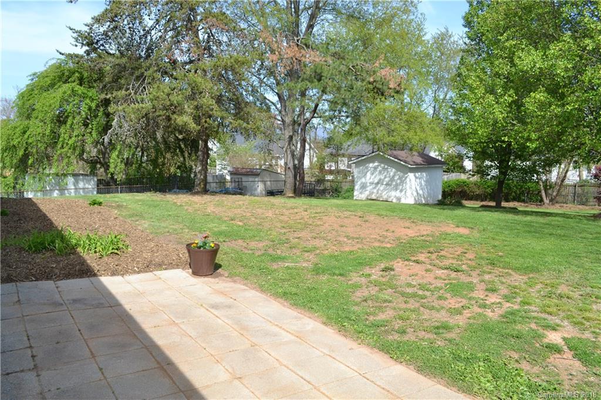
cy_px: 200
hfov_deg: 67.4
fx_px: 451
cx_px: 300
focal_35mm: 27
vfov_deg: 47.9
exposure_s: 1/160
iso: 100
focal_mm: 18
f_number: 7.1
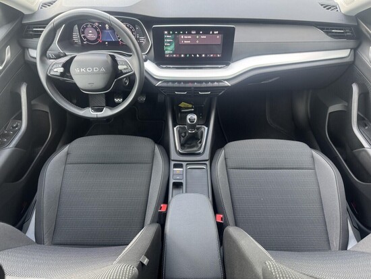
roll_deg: -1.2
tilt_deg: -44.9
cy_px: 140
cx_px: 186
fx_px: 257
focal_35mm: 24
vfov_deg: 56.9
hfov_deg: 71.6
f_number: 1.78
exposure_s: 1/71
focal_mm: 6.76
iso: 200
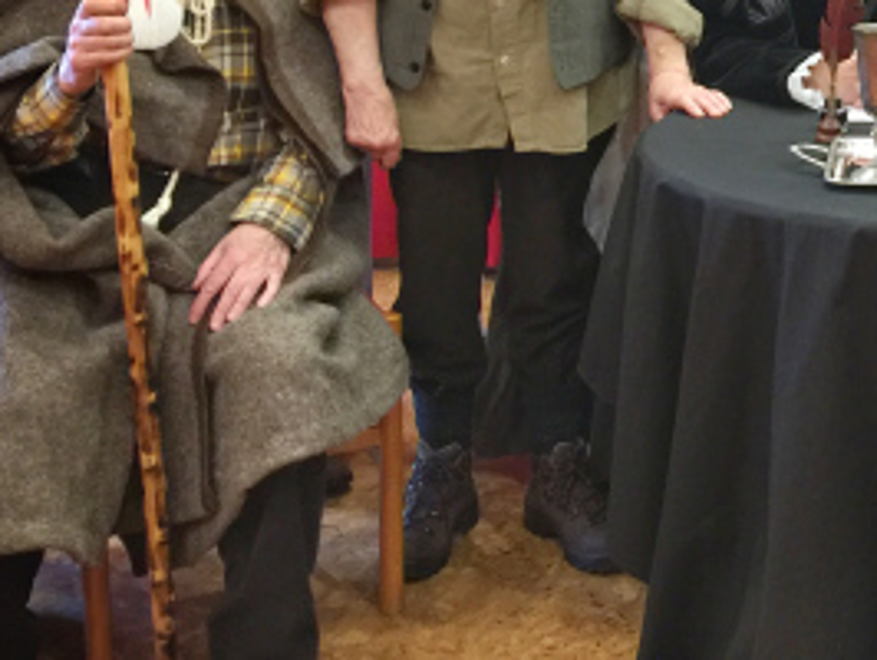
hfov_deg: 25.0
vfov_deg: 19.4
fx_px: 1876
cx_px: 890
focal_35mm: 74
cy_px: -3
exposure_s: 1/17
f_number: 2.2
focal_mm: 4.15
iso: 100
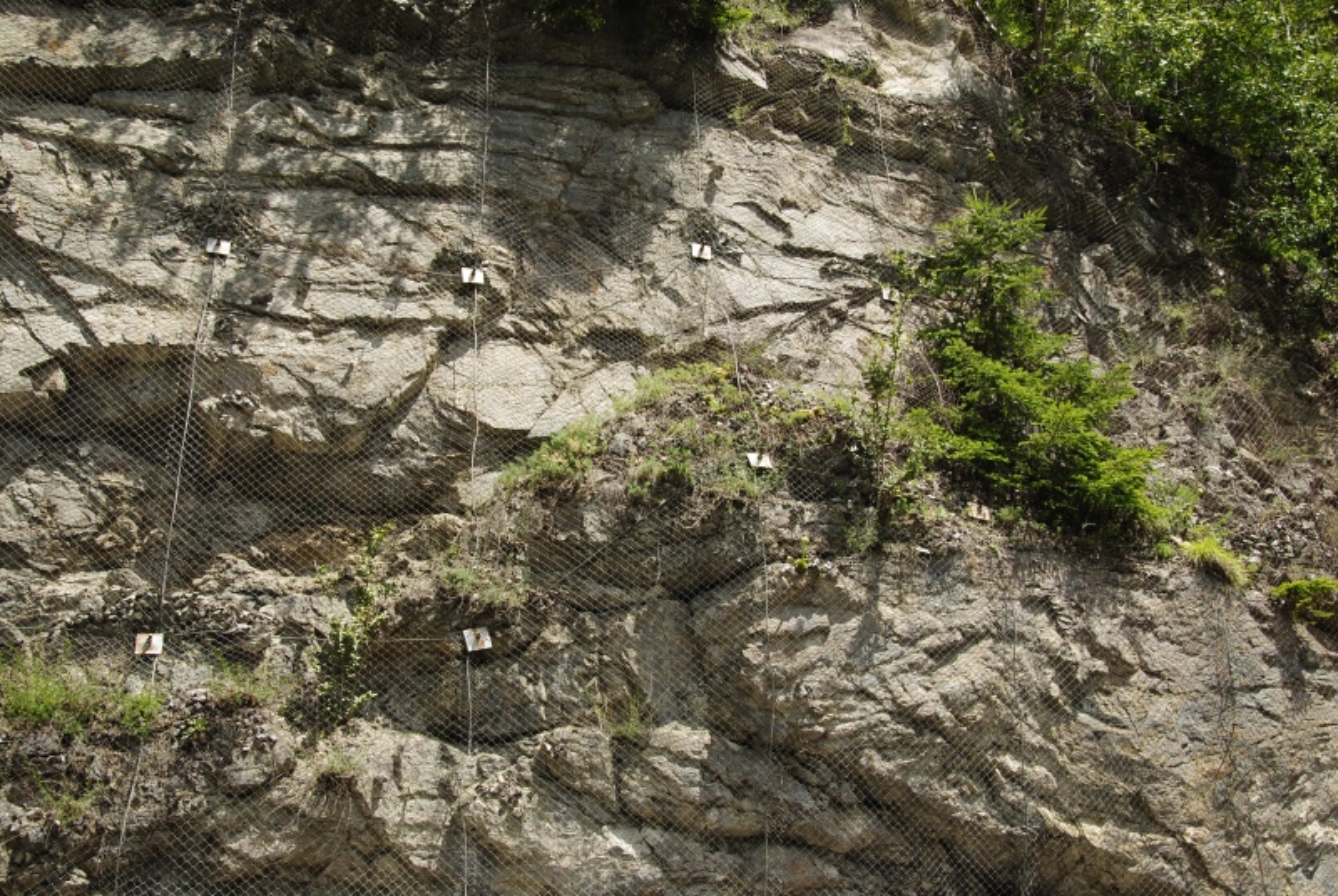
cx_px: 669
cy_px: 448
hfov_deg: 49.5
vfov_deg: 34.3
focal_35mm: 39
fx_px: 1452
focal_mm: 26
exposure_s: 1/125
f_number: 6.3
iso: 100
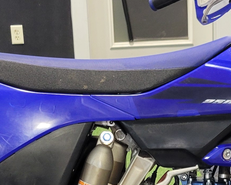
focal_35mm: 118
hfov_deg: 16.1
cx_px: 204
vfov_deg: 12.8
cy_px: 216
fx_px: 807
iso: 250
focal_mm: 5.4
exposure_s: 1/40
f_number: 1.8
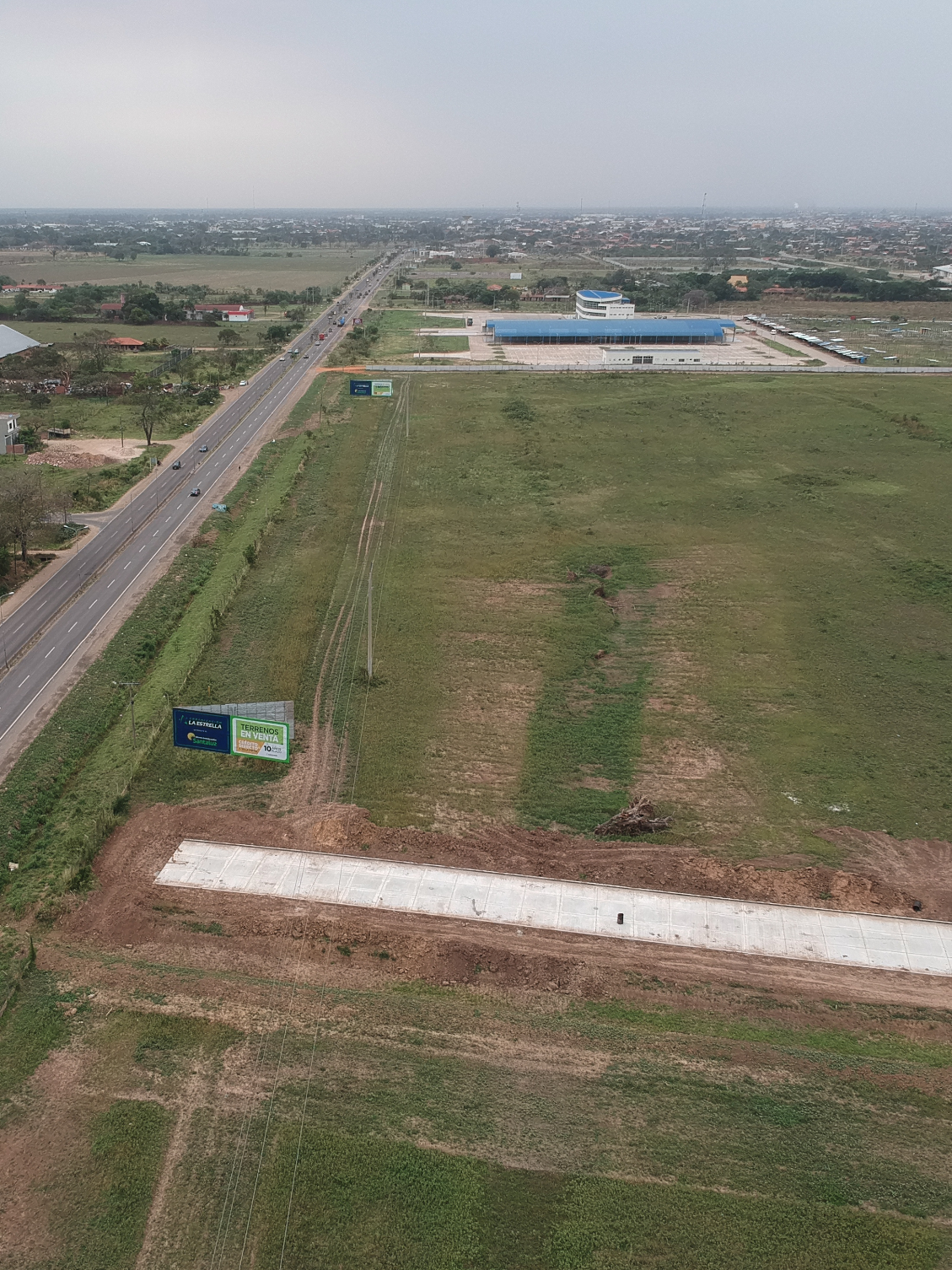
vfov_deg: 54.0
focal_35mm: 34
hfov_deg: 41.4
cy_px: 636
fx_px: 1247
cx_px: 346
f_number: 2.6
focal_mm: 4.49
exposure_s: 1/500
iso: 100
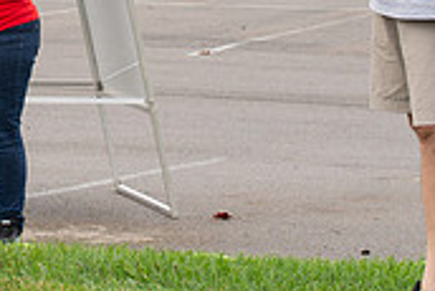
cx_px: -175
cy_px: -77
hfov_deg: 8.6
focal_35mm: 236
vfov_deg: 5.8
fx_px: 2854
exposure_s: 1/200
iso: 640
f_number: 10
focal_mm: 70
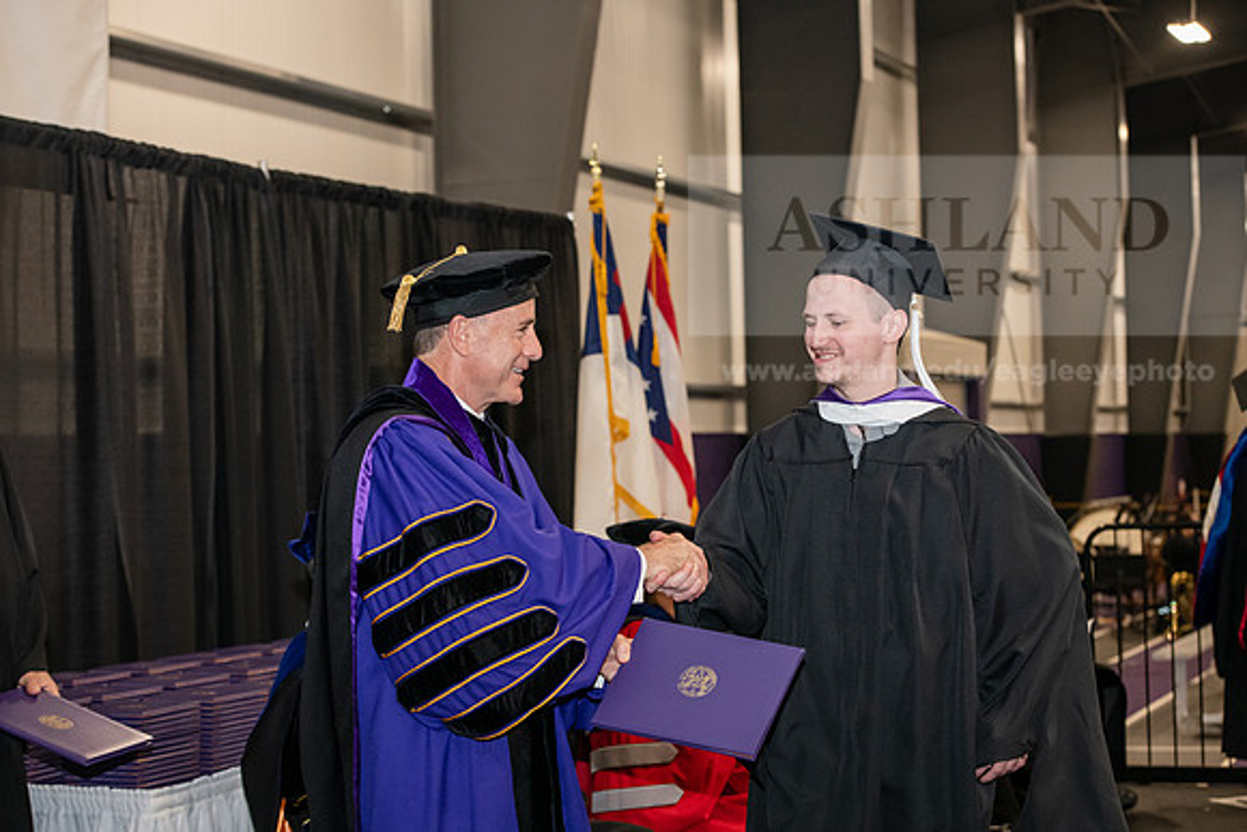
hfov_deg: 28.8
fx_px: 2425
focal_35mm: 70
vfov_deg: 19.5
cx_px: 624
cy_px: 416
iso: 2500
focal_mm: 70
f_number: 5
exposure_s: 1/200
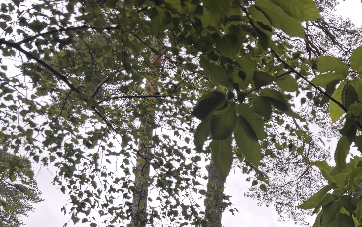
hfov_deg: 25.7
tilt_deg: +5.5
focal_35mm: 72
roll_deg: -0.6
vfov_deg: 16.6
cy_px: 330
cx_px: 429
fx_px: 710
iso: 50
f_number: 1.6
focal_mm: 5.96
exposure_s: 1/758
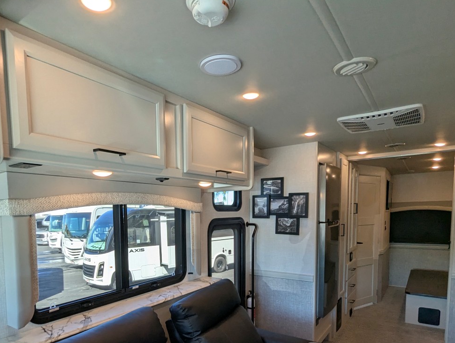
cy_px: 241
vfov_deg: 57.1
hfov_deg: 73.4
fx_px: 303
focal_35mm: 23
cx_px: 194
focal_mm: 2.35
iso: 76
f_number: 2.2
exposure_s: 1/179
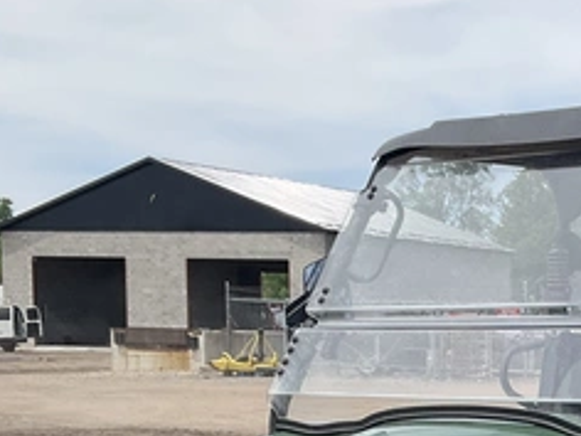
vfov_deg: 15.4
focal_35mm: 92
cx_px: 625
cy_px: 548
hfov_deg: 20.4
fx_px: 1544
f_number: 1.8
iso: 25
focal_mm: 3
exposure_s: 1/1534
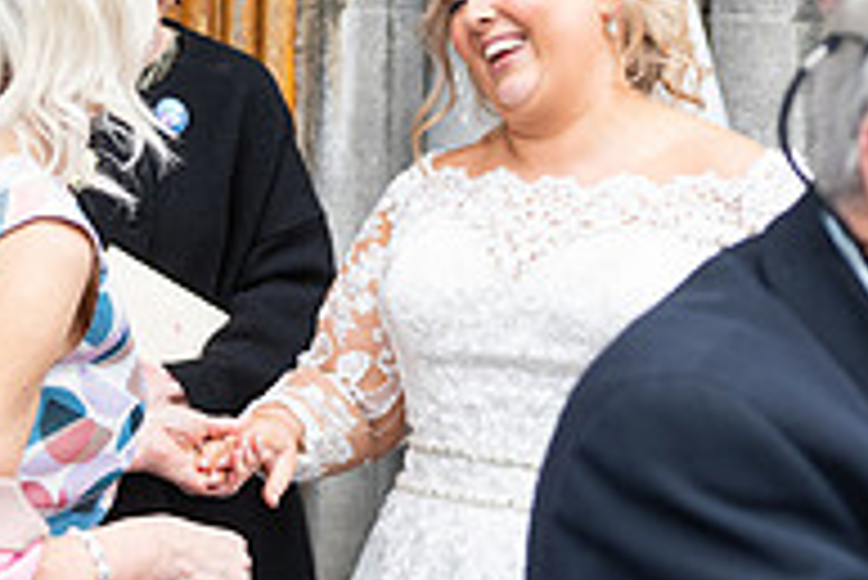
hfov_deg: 18.9
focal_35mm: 108
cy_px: 326
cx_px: 414
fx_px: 2606
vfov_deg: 12.7
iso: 125
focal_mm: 36
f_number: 3.5
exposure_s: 1/160
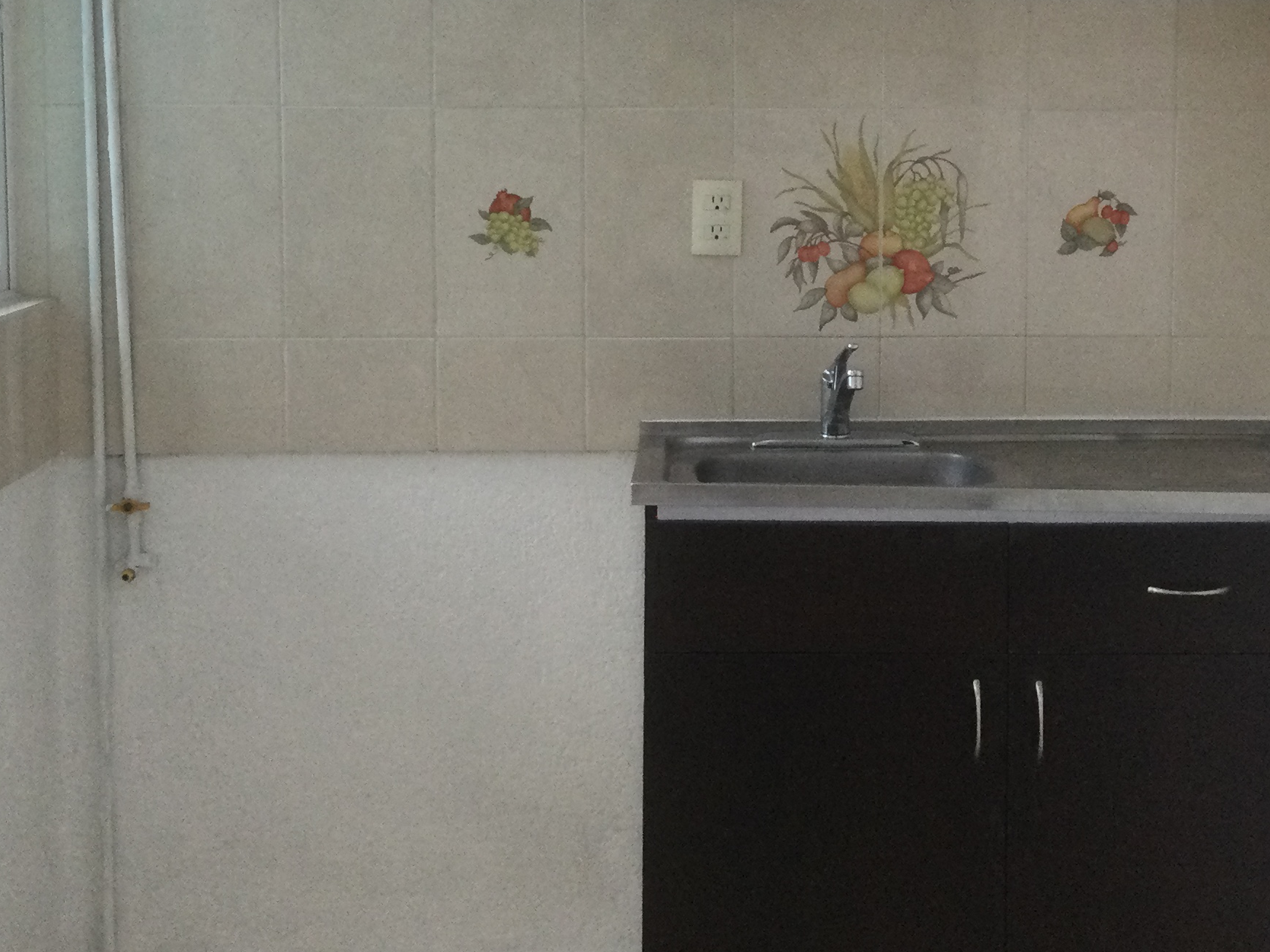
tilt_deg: -5.4
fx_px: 2127
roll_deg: -1.6
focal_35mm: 58
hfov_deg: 33.1
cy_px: 246
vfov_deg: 25.0
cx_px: 782
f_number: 2.4
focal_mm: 3.3
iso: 40
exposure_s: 1/30
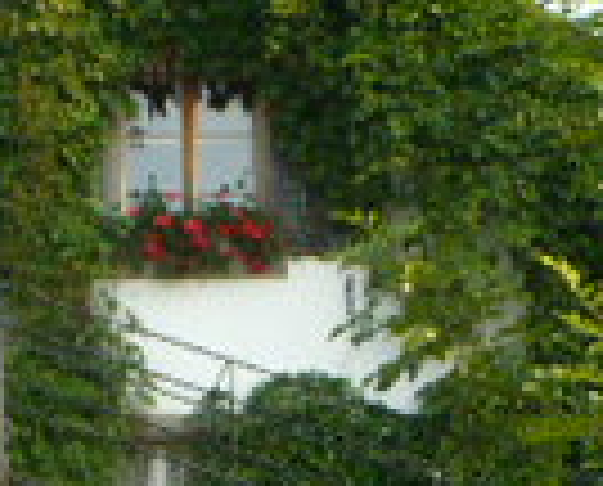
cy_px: 630
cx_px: 94
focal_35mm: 172
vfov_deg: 8.9
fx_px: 3079
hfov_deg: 11.1
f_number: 2.8
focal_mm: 6.1
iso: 100
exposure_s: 1/320
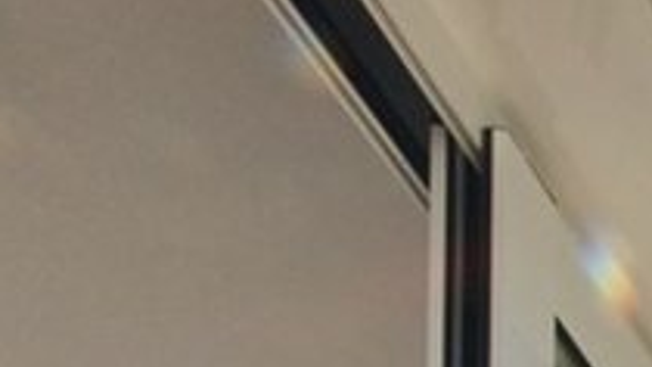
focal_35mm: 81
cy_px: 1300
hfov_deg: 17.5
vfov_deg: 9.2
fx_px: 1400
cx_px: 1351
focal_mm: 8
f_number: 22
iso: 640
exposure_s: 1/125
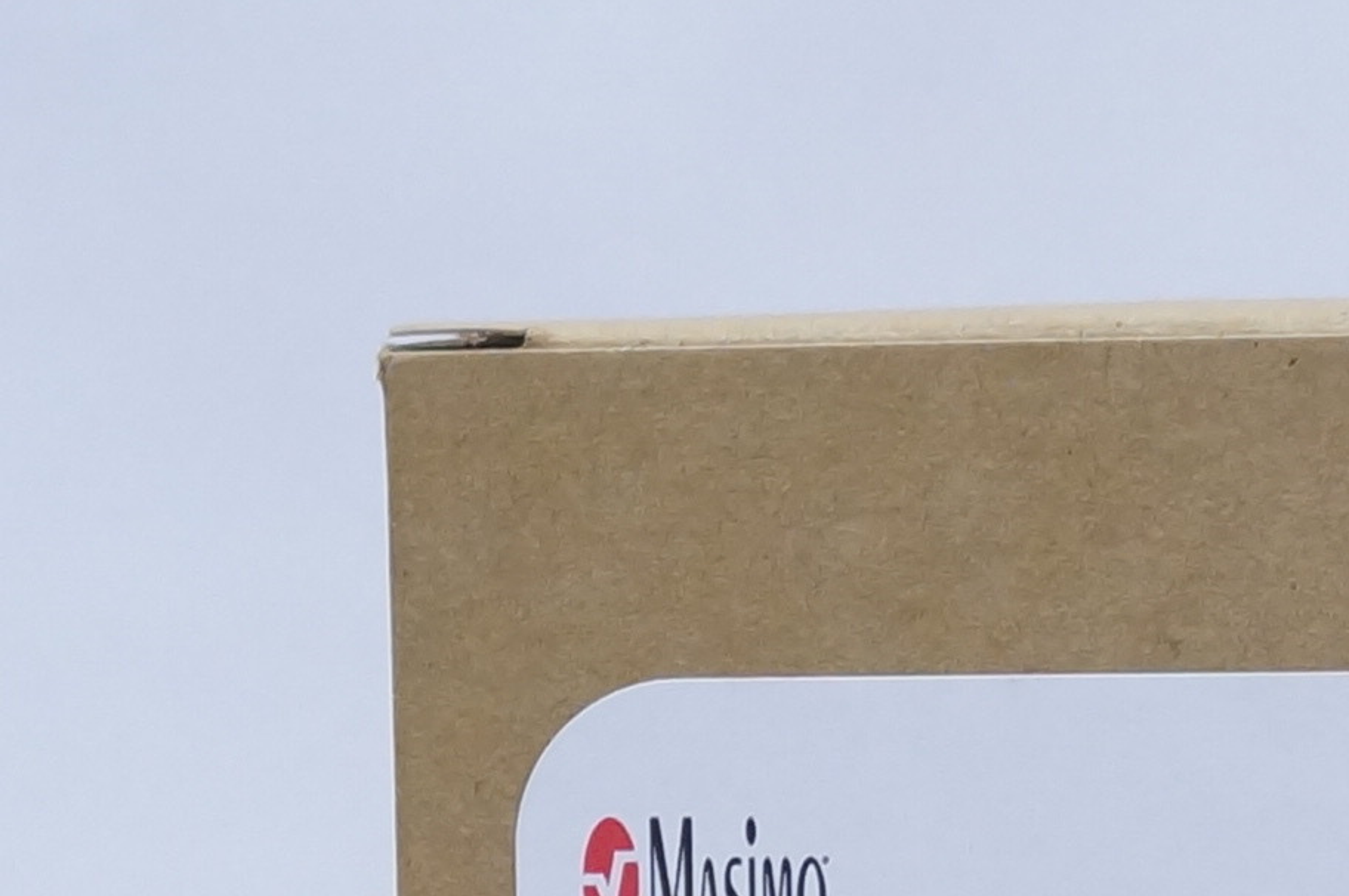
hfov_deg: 10.6
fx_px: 7262
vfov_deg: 6.8
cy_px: 1961
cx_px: 1148
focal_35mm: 194
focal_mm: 24
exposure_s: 1/160
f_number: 4
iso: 800
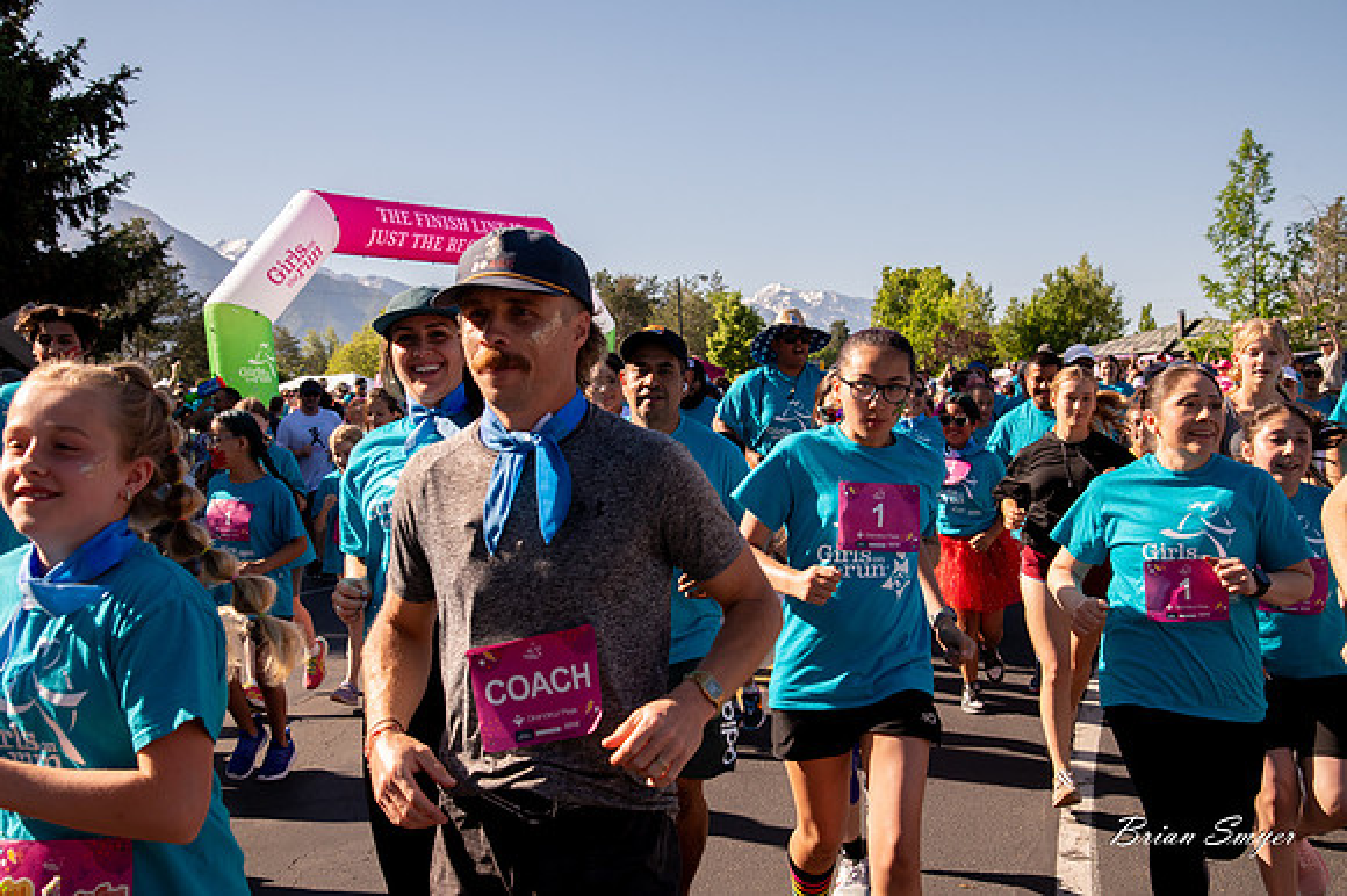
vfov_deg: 28.0
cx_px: 674
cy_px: 448
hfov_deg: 41.1
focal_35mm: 48
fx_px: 1795
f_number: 8
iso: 800
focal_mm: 48
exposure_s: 1/1000
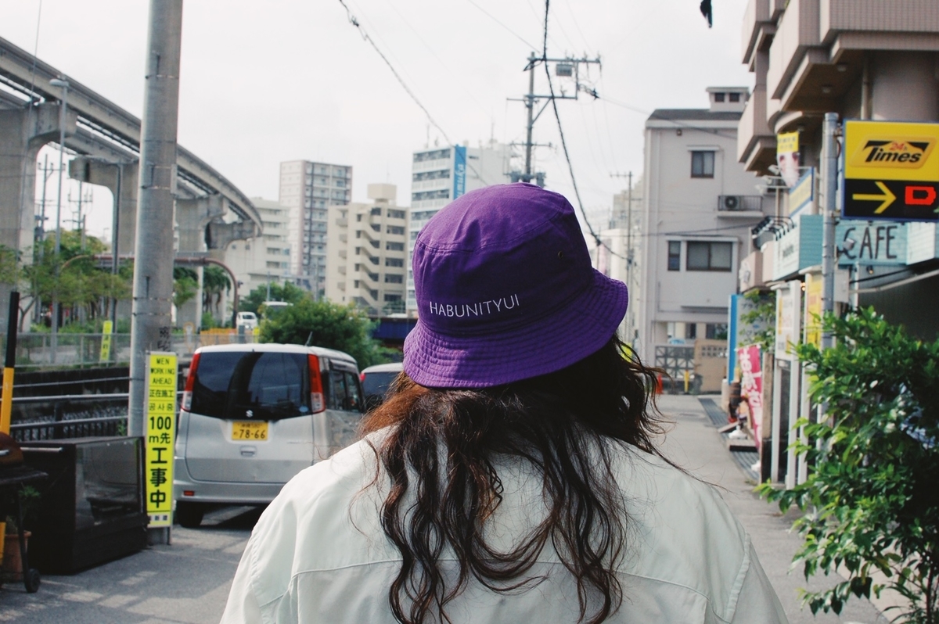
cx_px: 470
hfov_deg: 37.9
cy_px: 312
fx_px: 1368
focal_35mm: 52
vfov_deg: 25.7
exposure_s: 1/500
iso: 800
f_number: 11
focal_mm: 35
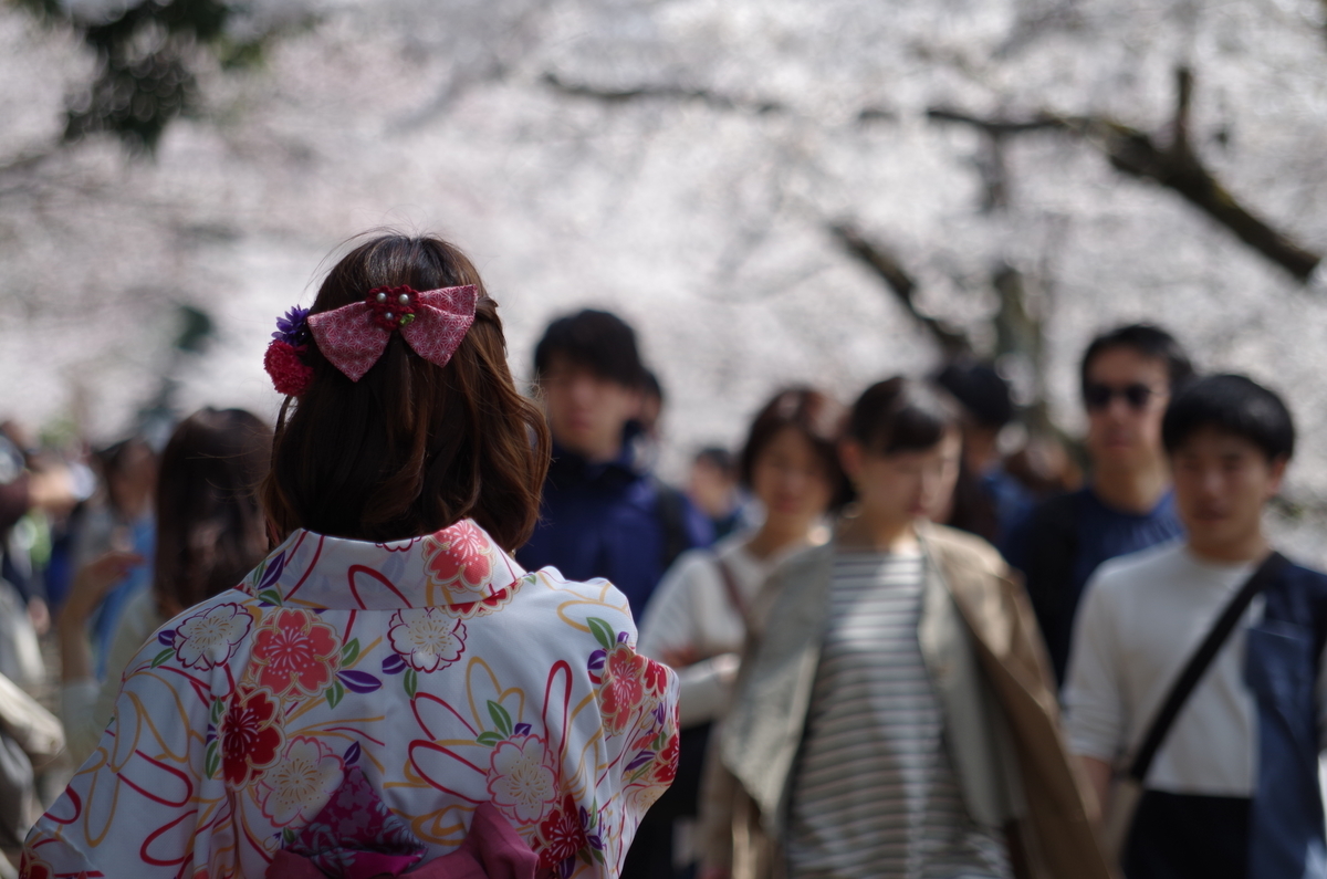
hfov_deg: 7.6
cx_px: 664
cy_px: 440
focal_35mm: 270
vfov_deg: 5.1
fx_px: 9933
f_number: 5.6
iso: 100
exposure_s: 1/250
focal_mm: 180
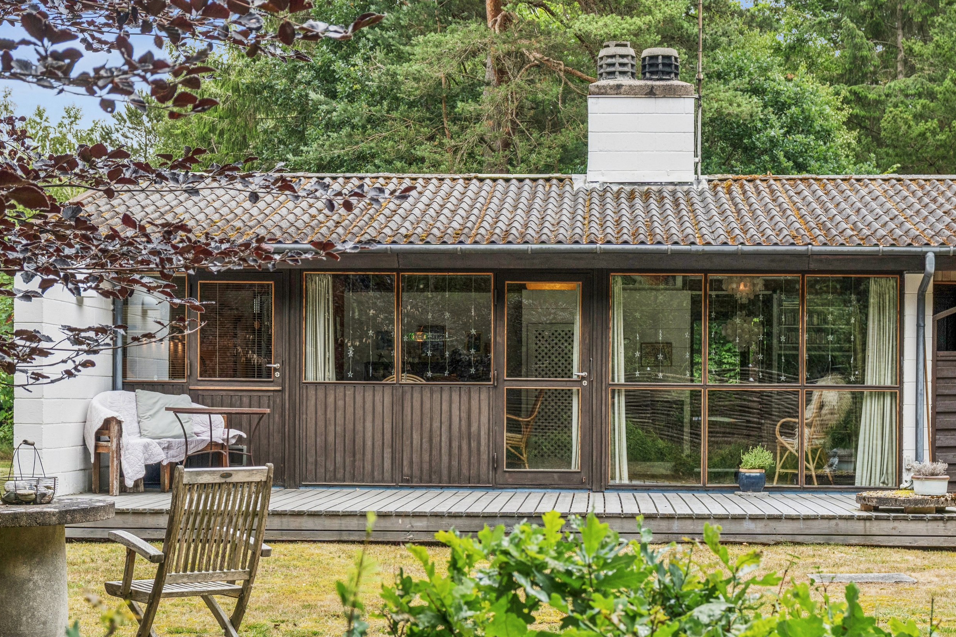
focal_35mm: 73
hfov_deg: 27.7
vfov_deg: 18.7
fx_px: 1938
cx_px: 518
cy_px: 366
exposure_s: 1/250
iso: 320
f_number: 6.3
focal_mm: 40
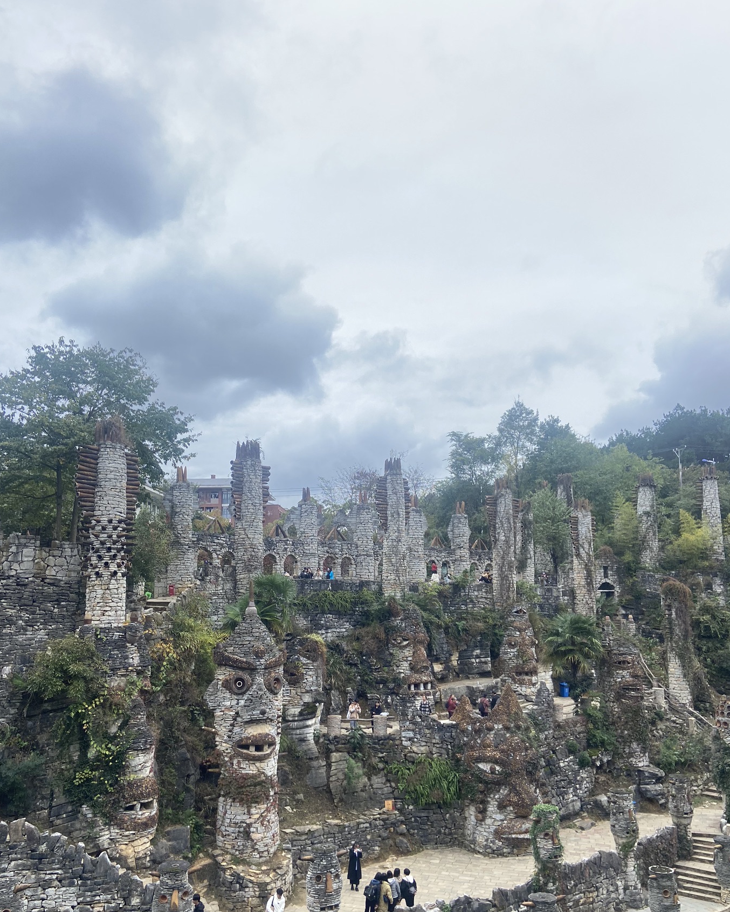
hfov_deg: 48.5
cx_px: 363
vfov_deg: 58.5
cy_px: 520
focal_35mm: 30
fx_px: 810
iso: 32
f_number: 1.8
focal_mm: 4.25
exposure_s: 1/283
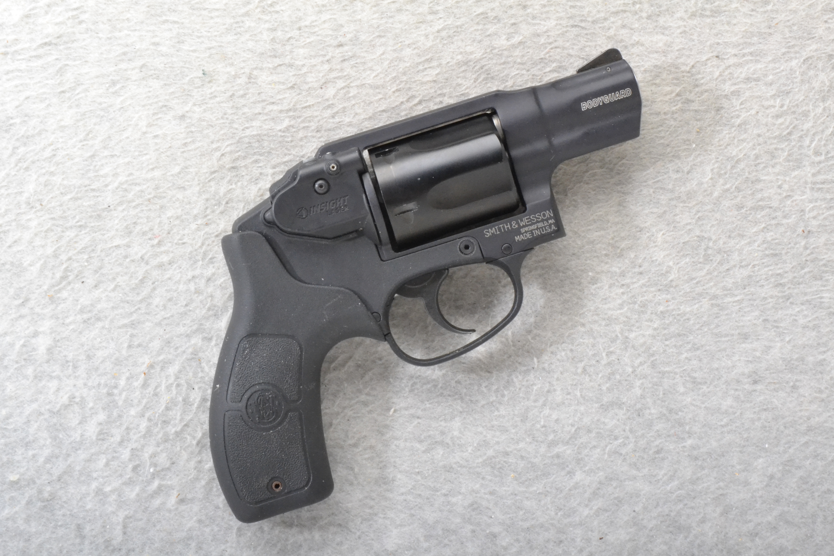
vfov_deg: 19.7
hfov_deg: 29.2
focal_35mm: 69
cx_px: 417
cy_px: 278
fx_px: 1598
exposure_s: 1/160
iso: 3200
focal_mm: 46
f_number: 20
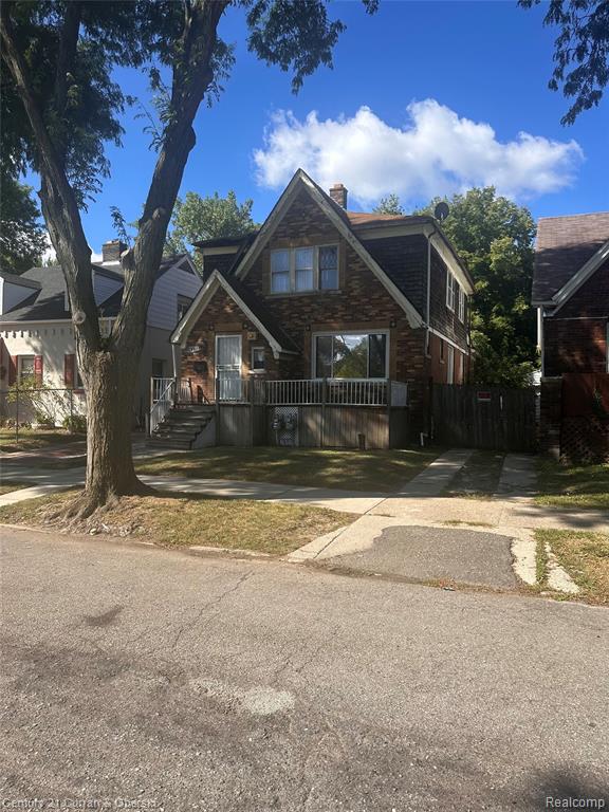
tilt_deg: -0.2
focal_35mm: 24
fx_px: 563
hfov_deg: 56.8
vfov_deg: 71.6
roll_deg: -2.2
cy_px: 406
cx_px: 304
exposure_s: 1/2591
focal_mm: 6.86
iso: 80
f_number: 1.78
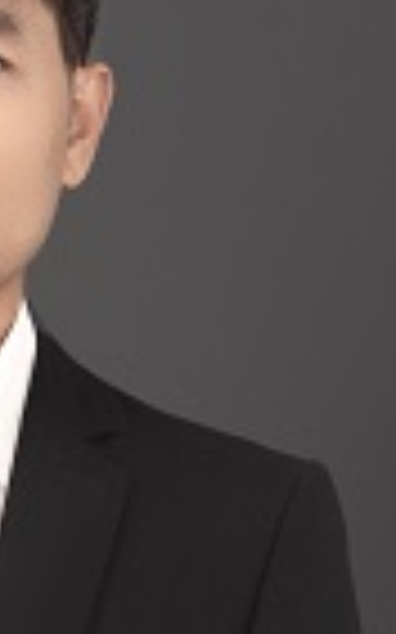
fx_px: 3284
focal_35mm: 190
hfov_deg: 6.8
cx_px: -112
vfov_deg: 10.8
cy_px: 845
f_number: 8
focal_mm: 50
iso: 100
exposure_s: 1/125
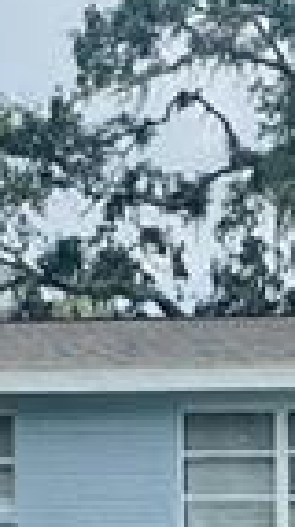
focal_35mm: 82
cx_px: 372
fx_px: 1145
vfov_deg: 24.7
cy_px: 534
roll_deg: +0.4
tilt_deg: -1.1
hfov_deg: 14.1
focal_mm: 2.22
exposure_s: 1/1567
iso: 50
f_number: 2.2
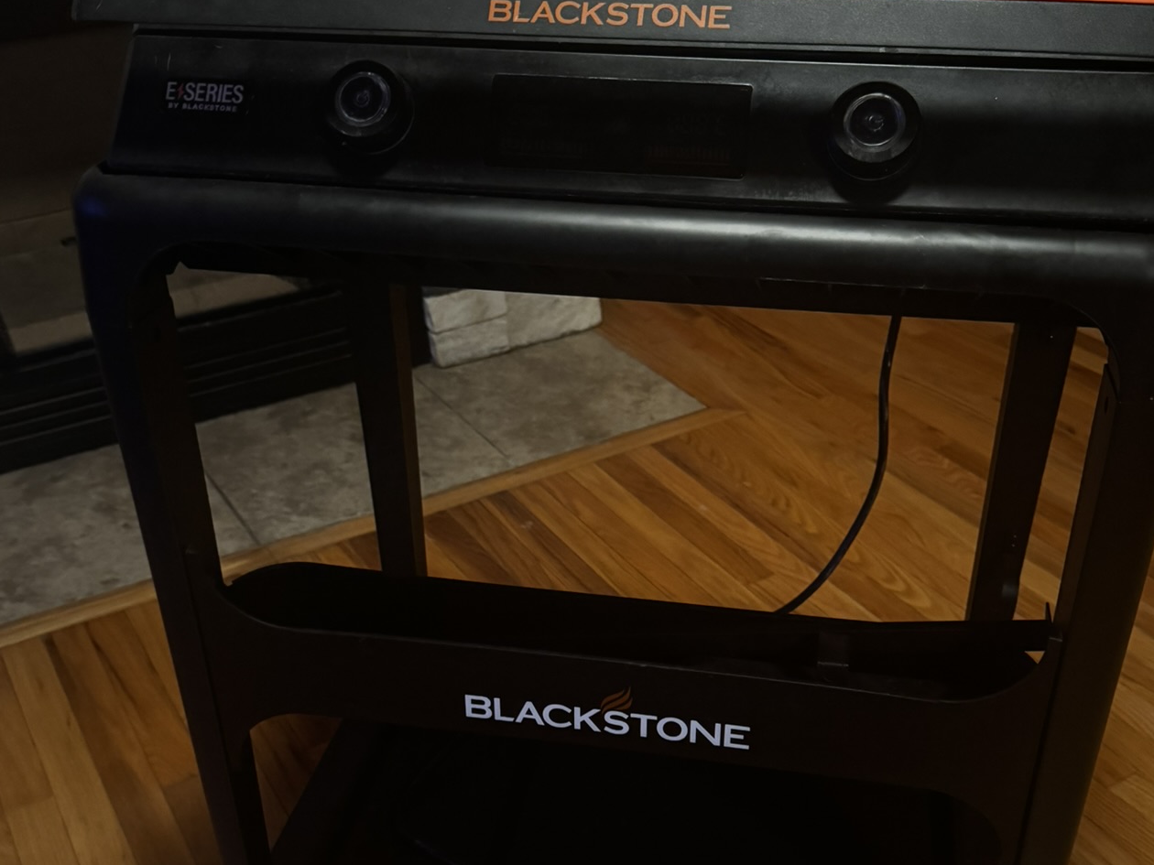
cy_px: 533
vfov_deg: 36.6
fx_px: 1300
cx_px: 623
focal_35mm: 39
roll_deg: +1.4
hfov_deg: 47.8
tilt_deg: -33.9
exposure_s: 1/30
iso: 1600
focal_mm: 6.76
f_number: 1.78
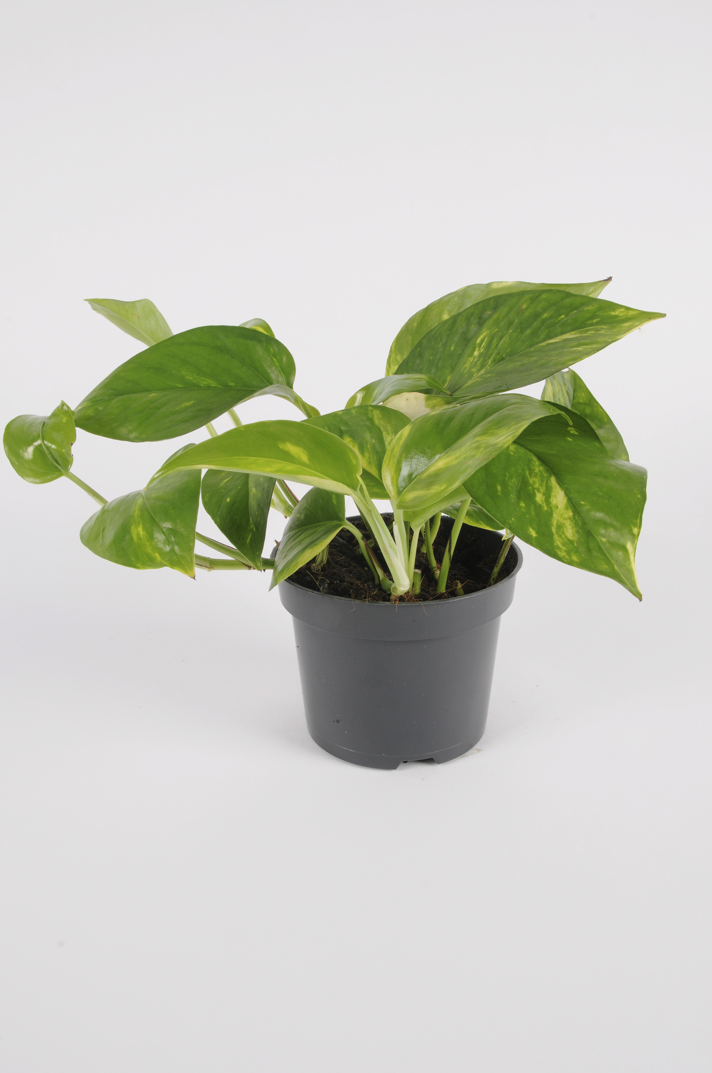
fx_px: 981
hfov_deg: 39.9
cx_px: 356
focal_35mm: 33
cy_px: 536
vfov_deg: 57.3
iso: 250
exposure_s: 1/125
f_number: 16
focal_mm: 22
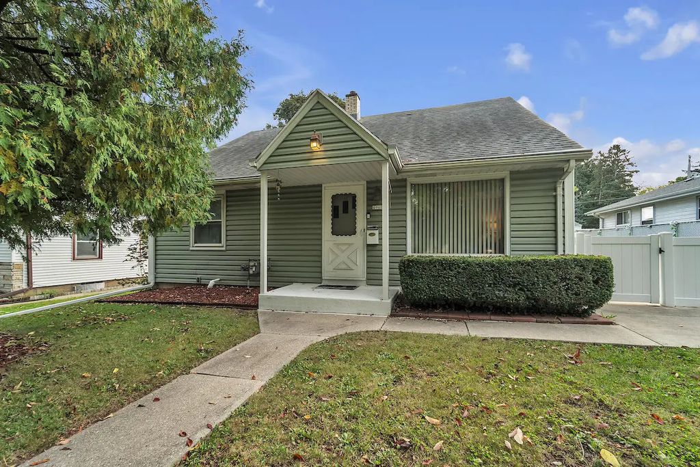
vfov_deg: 81.2
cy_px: 234
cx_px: 350
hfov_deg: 104.2
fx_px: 272
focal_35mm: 14
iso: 125
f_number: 9
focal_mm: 14
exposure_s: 1/20
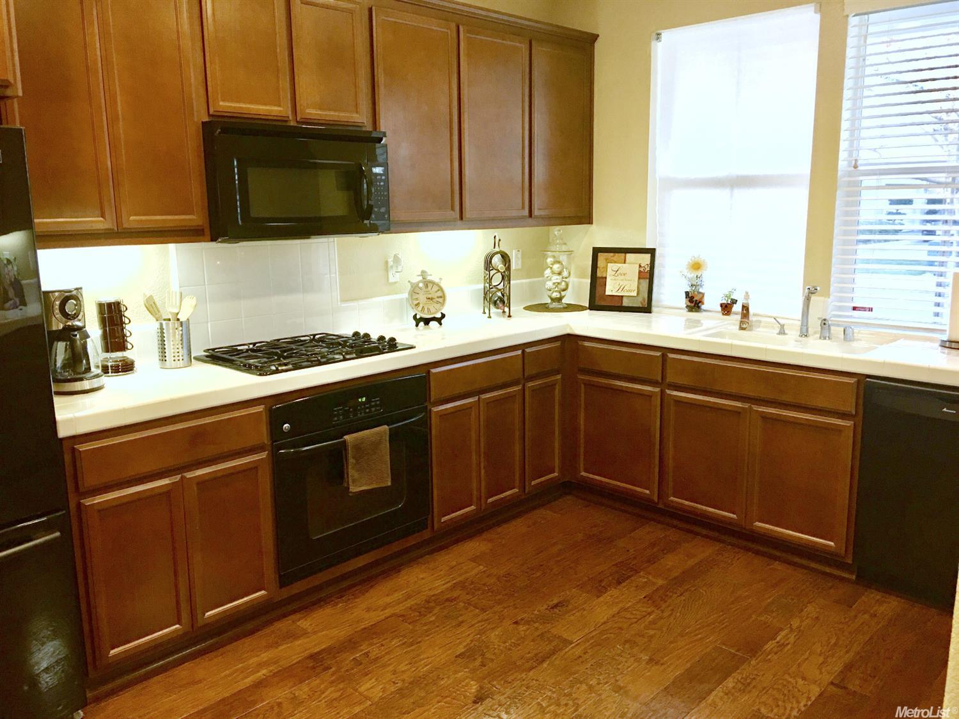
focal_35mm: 29
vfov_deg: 48.2
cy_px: 360
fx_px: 803
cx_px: 480
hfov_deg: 61.7
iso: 64
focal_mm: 4.15
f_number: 2.2
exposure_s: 1/15
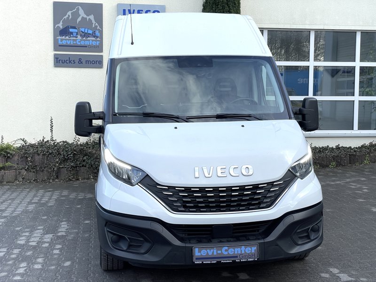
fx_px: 565
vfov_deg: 28.0
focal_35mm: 52
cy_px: 141
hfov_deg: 36.8
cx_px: 188
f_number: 2
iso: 40
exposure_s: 1/500
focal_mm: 6
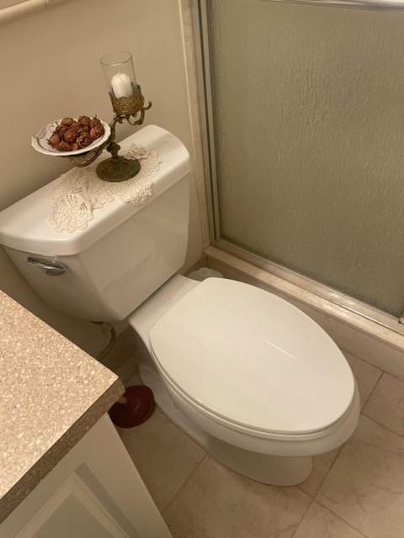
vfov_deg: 67.3
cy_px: 269
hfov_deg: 53.1
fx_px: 405
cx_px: 202
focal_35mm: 26
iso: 100
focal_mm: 4.2
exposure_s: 1/121
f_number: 1.6
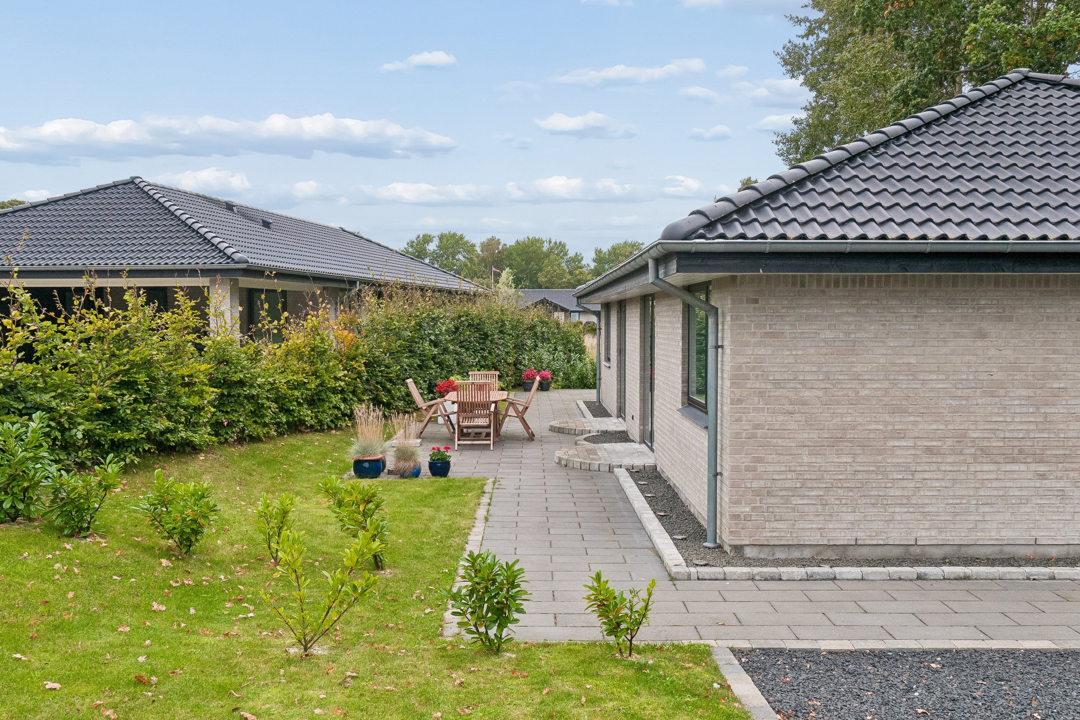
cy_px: 364
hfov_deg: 51.9
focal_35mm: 37
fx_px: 1110
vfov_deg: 35.9
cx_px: 537
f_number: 10
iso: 400
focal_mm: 24
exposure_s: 1/160
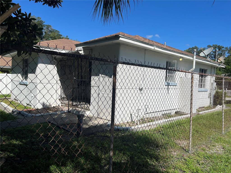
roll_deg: -2.2
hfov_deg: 67.3
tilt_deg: -4.4
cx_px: 116
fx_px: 174
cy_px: 86
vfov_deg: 53.1
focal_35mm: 26
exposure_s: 1/5848
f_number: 1.6
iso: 50
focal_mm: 5.1
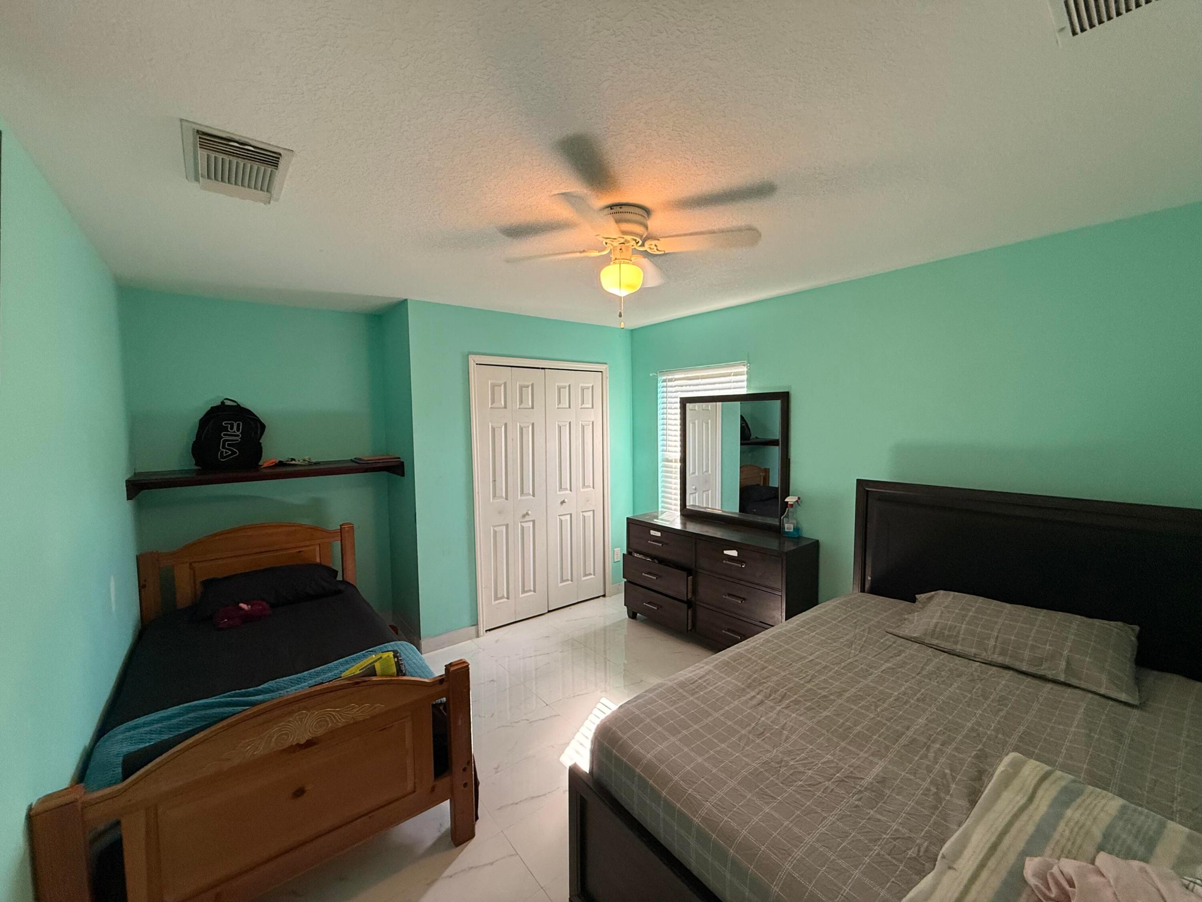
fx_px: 486
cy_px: 451
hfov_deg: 102.1
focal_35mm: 14
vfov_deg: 85.7
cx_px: 601
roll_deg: +0.9
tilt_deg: -2.6
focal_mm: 2.22
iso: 250
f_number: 2.2
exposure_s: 1/120
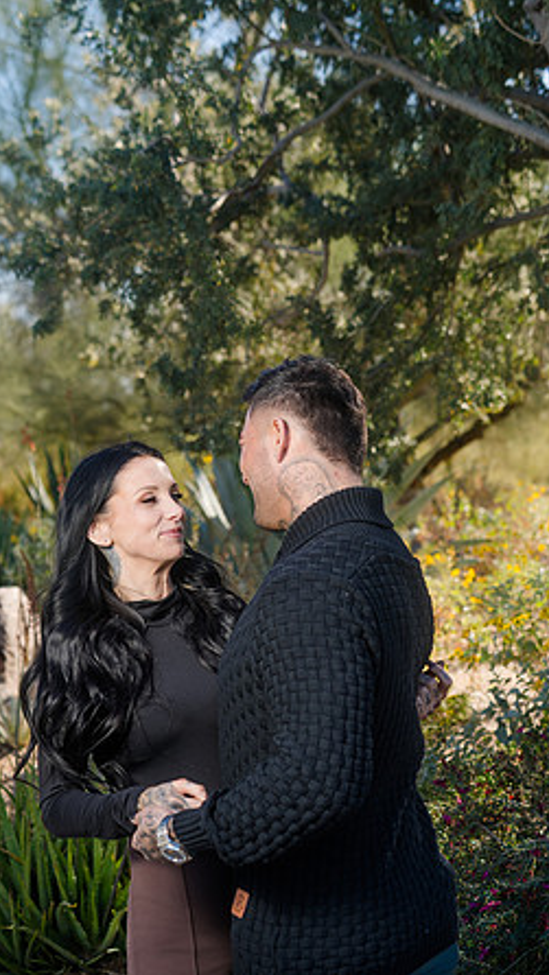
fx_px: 1914
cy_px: 485
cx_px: 252
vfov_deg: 28.6
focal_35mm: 74
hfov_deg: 16.3
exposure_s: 1/250
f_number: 5.6
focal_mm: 70
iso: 100
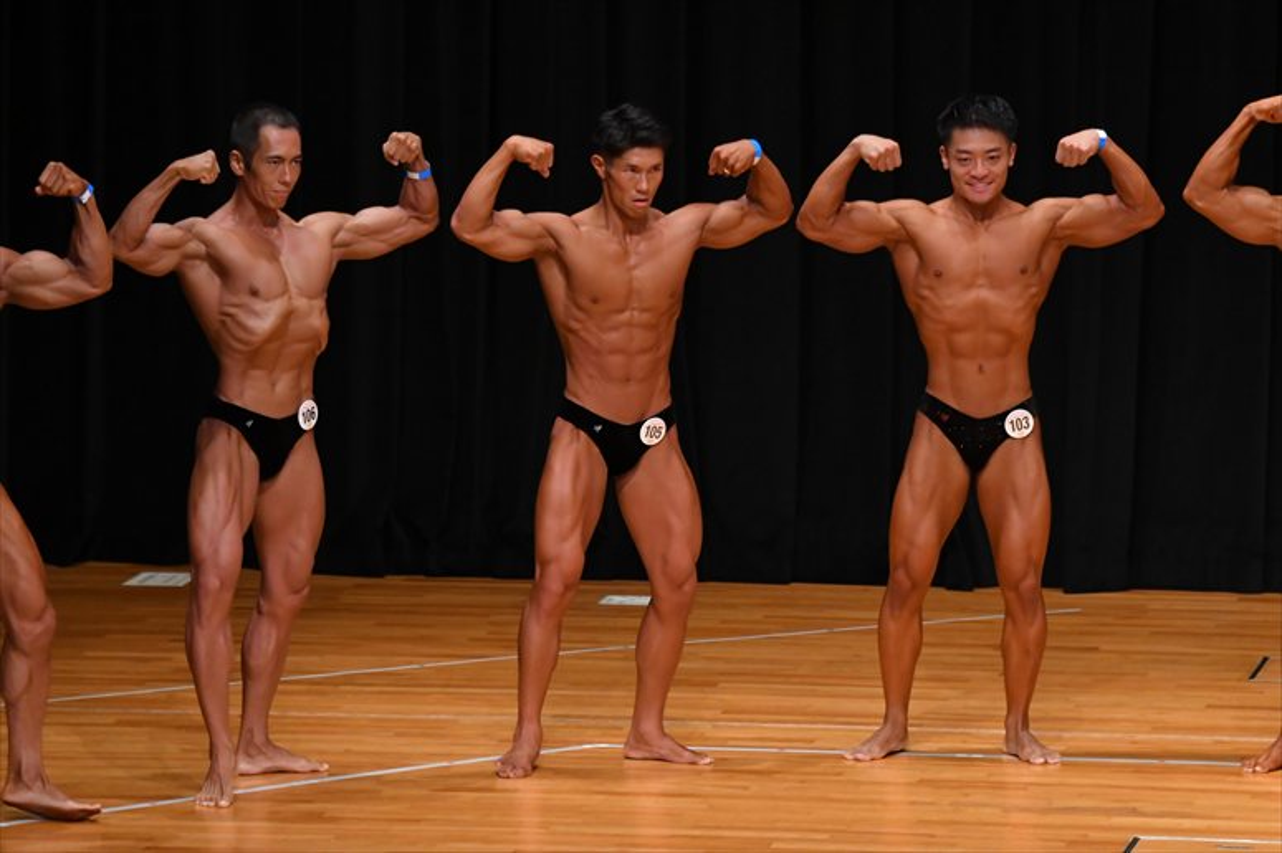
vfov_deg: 5.4
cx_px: 641
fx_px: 9077
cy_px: 426
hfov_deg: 8.1
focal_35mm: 255
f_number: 5.6
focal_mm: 170
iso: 3200
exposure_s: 1/400
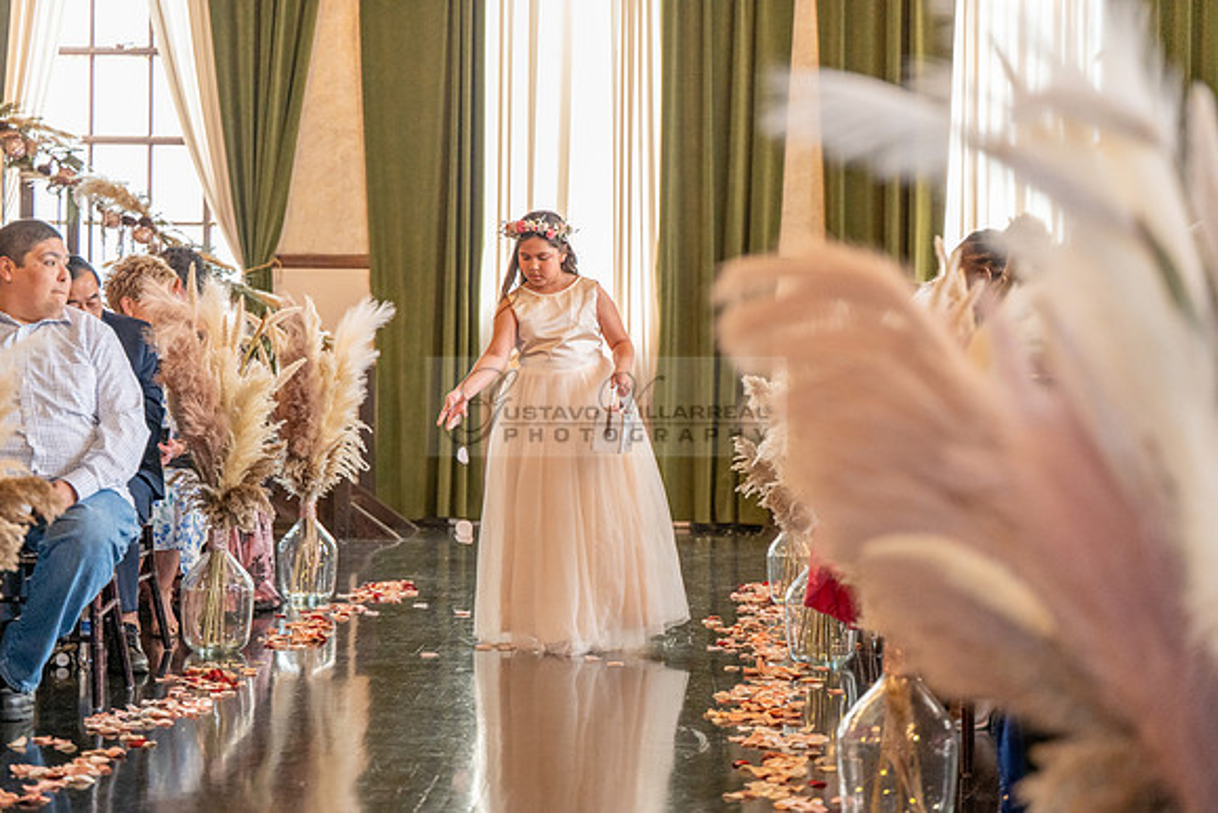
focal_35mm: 70
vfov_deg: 19.5
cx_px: 609
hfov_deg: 28.8
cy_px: 406
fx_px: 2369
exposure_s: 1/200
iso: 1600
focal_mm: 70
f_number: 2.8
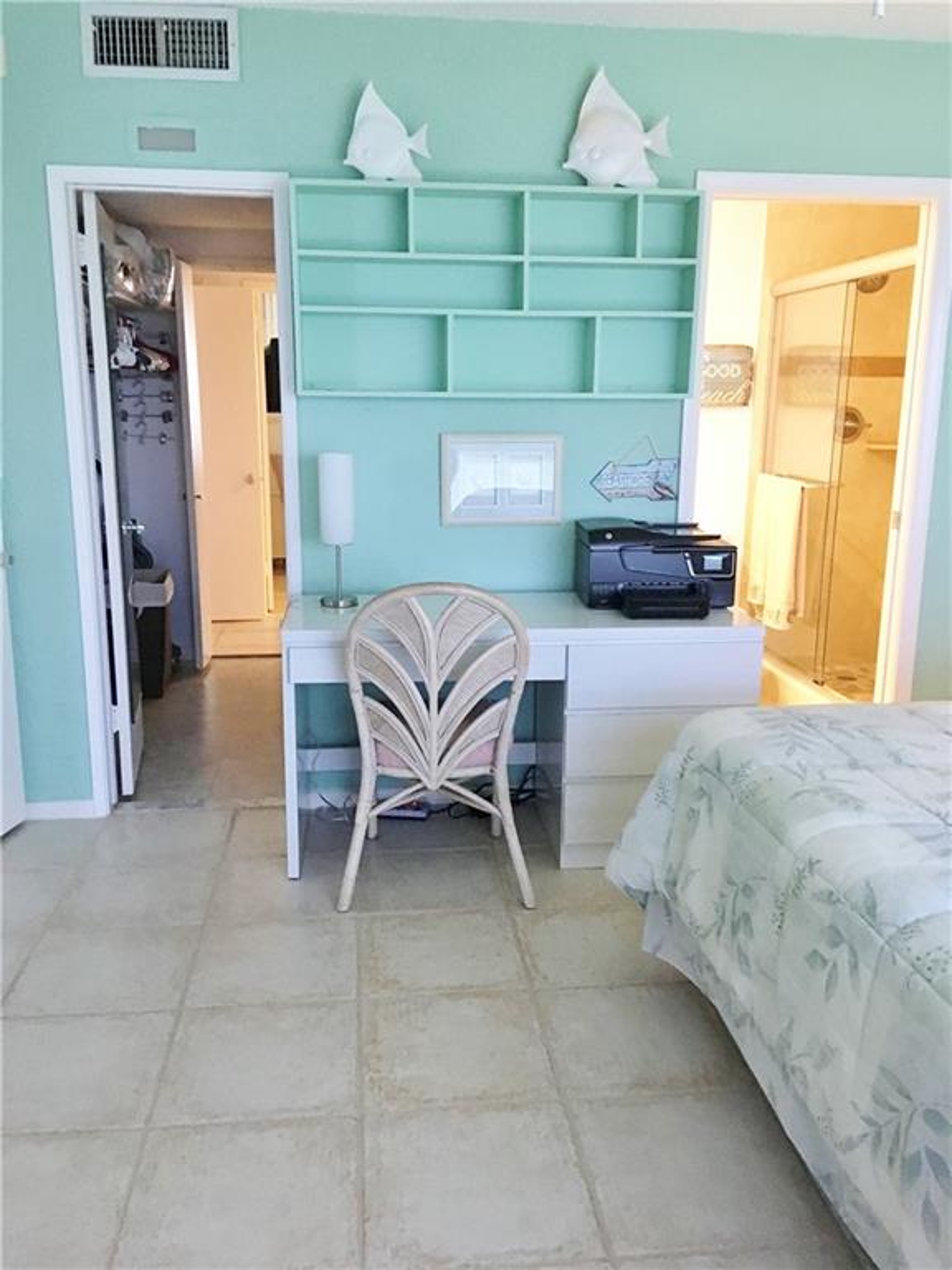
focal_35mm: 29
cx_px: 476
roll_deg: -0.1
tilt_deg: -10.9
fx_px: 1063
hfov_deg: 48.2
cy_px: 635
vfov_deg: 61.7
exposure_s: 1/30
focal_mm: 4.15
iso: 200
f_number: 2.2
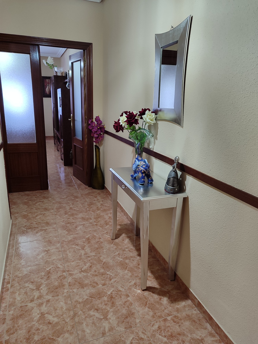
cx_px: 129
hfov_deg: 54.9
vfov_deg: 69.4
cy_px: 172
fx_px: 248
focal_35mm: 25
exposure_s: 1/33
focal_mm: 5.95
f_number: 1.89
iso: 264
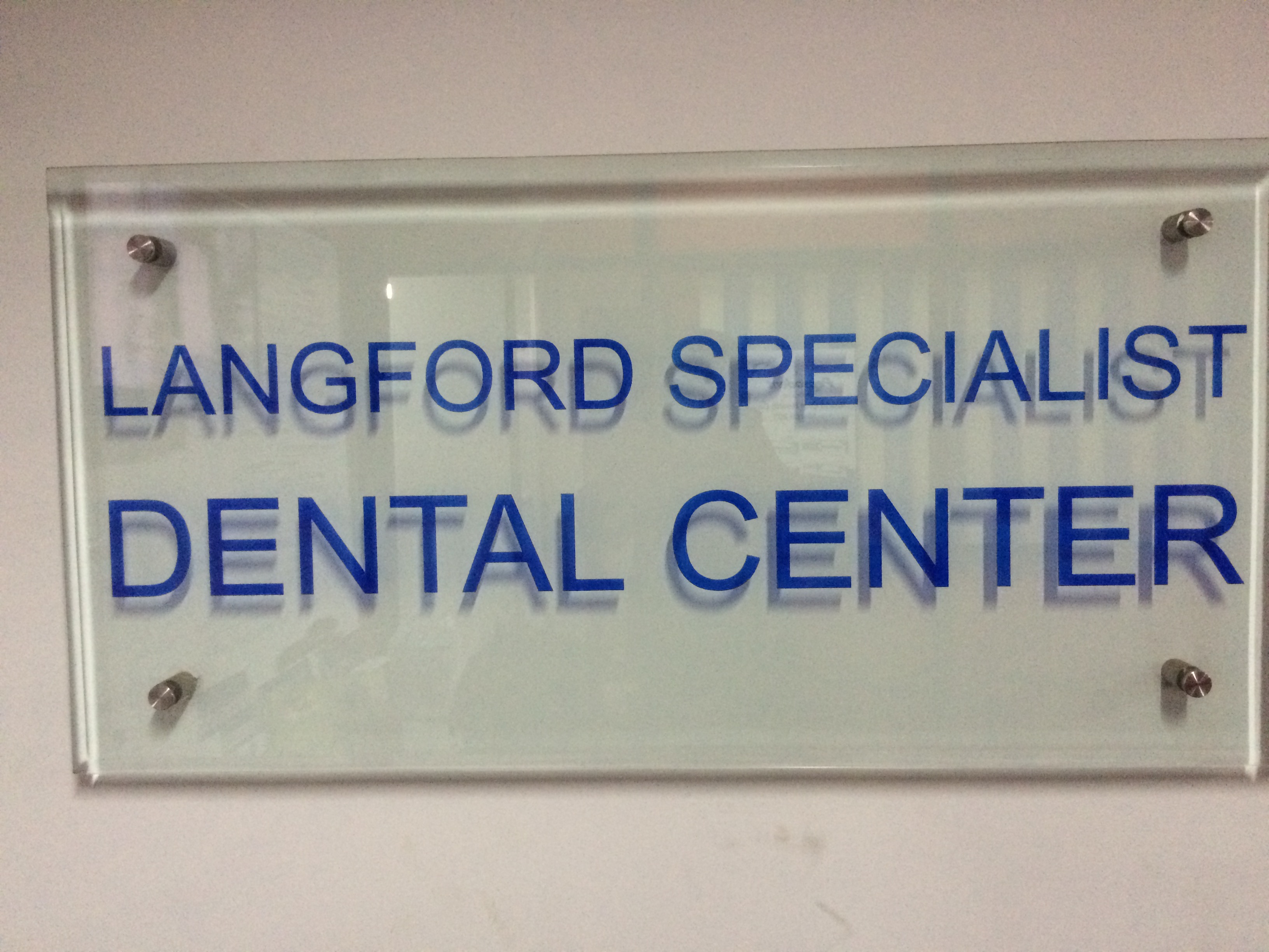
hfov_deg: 61.7
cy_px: 476
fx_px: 1063
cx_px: 634
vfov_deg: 48.2
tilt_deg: -5.4
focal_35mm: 29
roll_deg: +0.1
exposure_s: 1/25
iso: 320
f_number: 2.2
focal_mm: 4.15
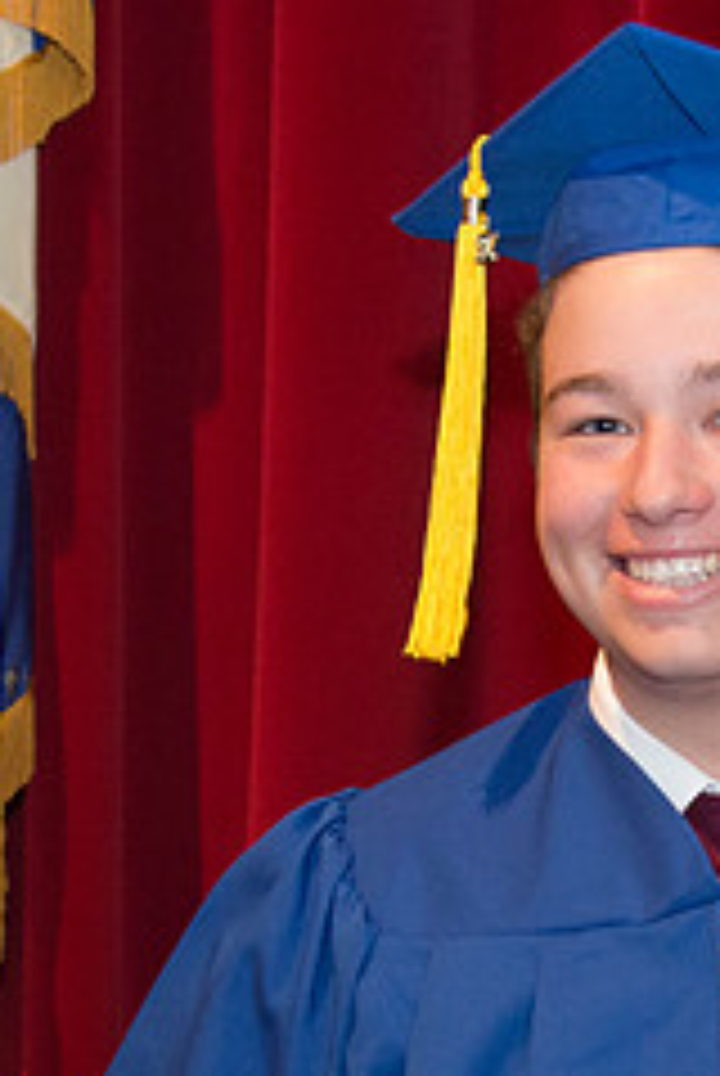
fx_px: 4457
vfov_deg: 13.7
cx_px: 665
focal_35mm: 149
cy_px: 937
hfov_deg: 9.2
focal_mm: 48
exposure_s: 1/80
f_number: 4.2
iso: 2000
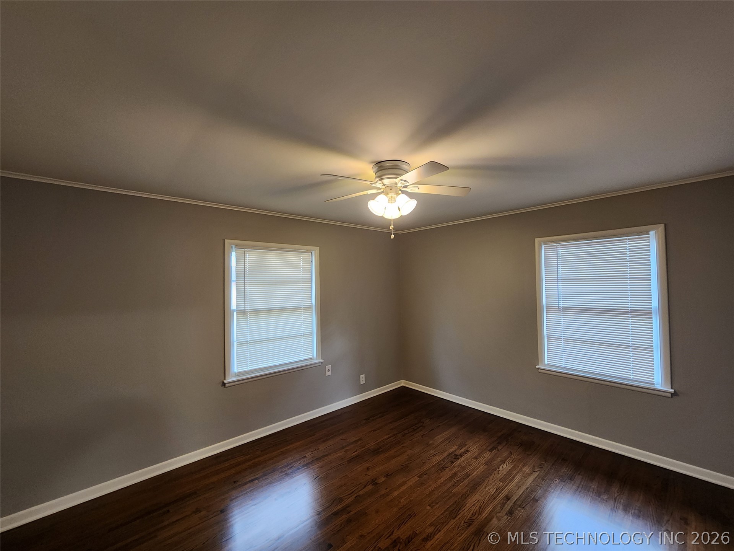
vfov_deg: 89.9
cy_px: 276
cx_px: 367
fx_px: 276
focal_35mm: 13
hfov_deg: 106.2
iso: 320
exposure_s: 1/40
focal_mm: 2.2
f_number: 2.2
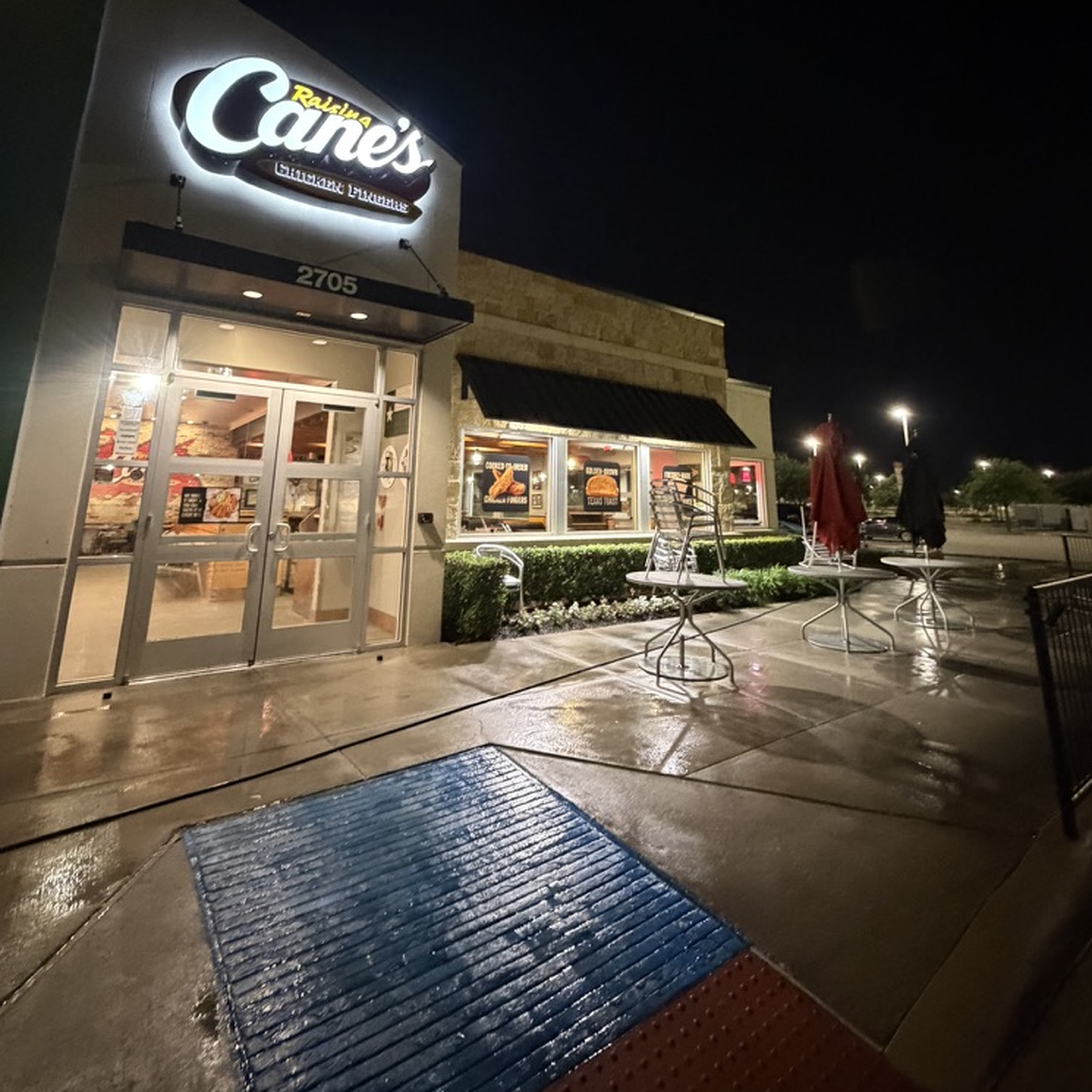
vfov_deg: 81.4
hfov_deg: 84.0
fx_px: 607
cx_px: 536
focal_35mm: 17
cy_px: 374
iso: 1000
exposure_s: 1/40
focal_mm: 2.22
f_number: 2.2
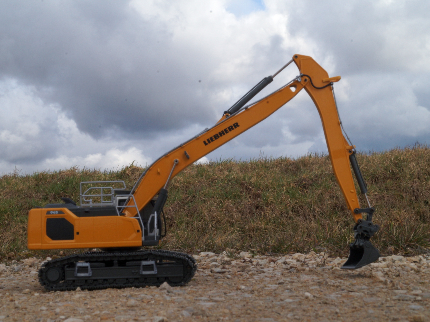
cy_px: 161
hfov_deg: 38.9
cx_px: 206
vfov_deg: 29.7
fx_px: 609
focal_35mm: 49
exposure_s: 1/60
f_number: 29
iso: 320
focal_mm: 30
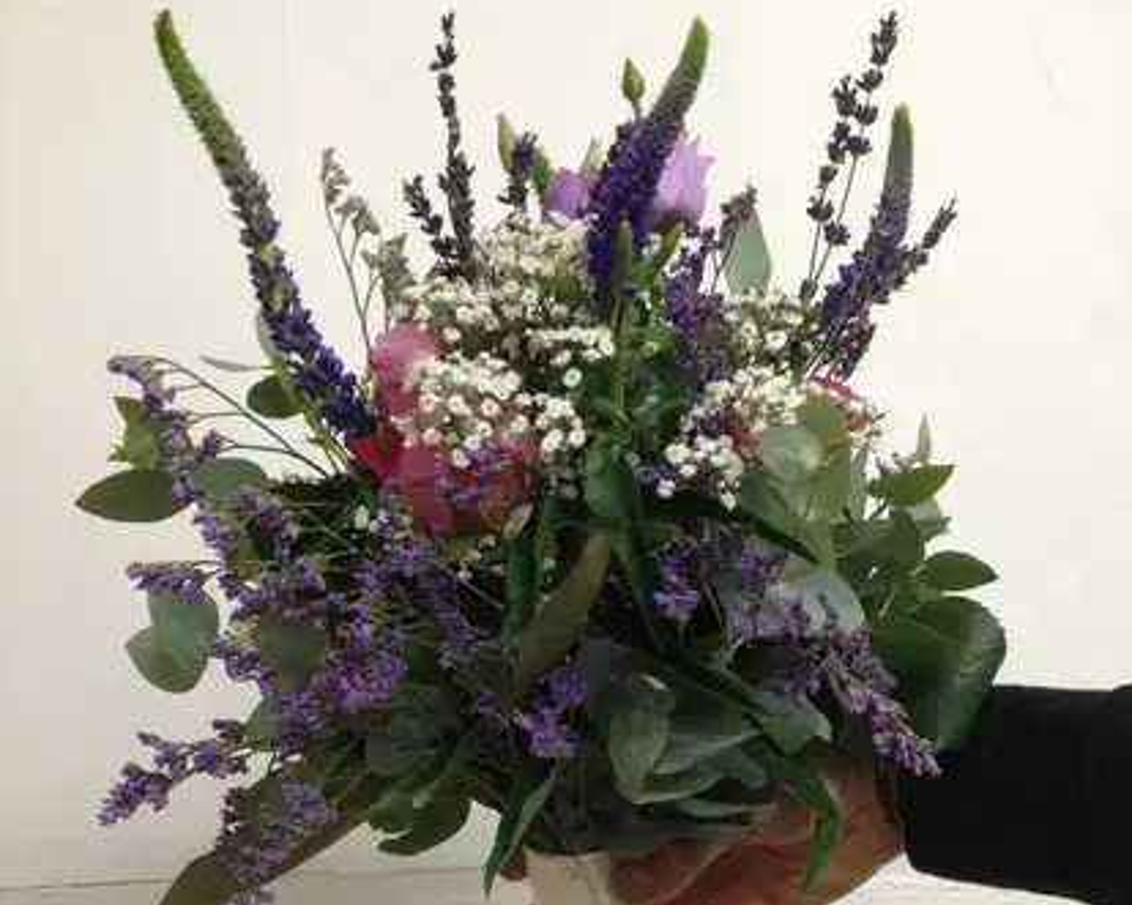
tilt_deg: -7.3
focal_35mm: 46
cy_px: 666
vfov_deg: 32.2
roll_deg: +1.2
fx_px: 1541
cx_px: 569
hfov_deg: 40.3
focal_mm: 4.28
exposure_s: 1/20
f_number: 2.4
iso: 160
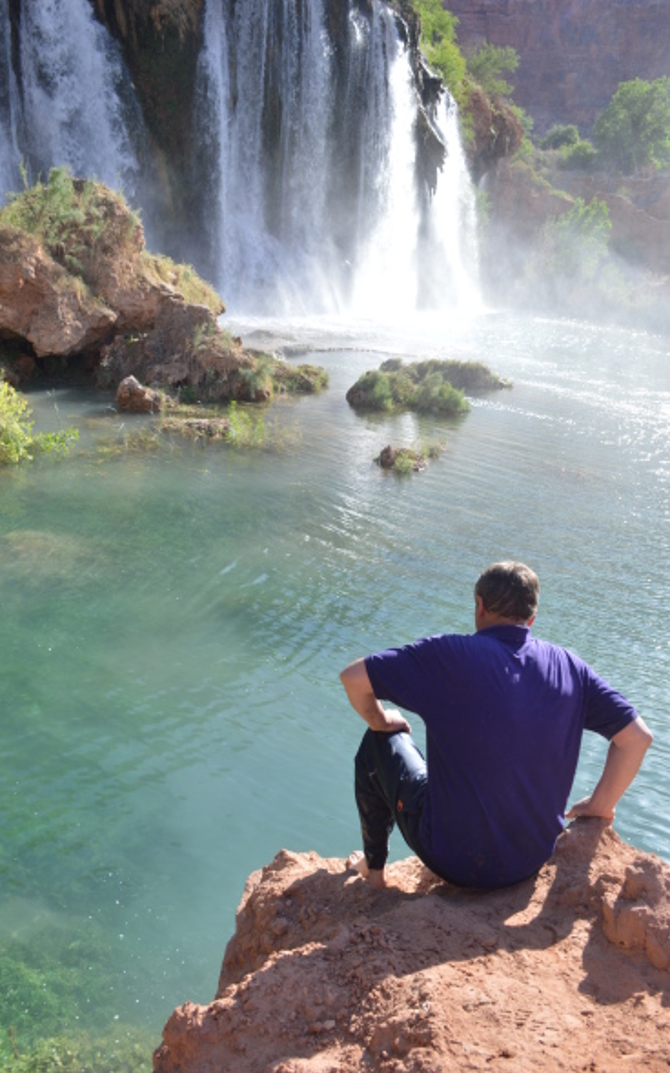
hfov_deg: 44.5
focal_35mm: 28
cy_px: 545
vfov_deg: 66.5
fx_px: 818
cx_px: 319
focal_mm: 18
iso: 100
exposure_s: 1/160
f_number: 6.3
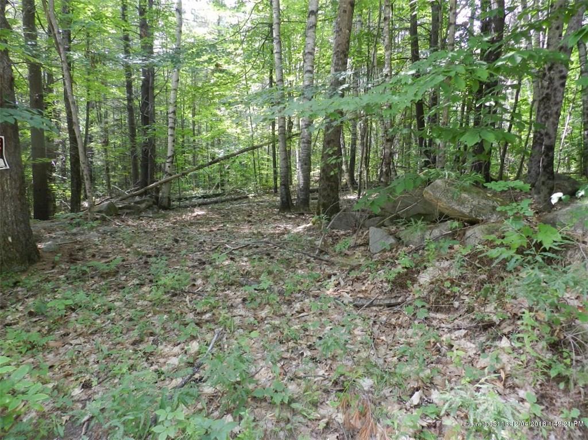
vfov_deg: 58.8
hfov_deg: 74.0
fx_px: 391
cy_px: 220
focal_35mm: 23
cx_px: 294
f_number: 3.4
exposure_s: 1/60
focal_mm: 4
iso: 160
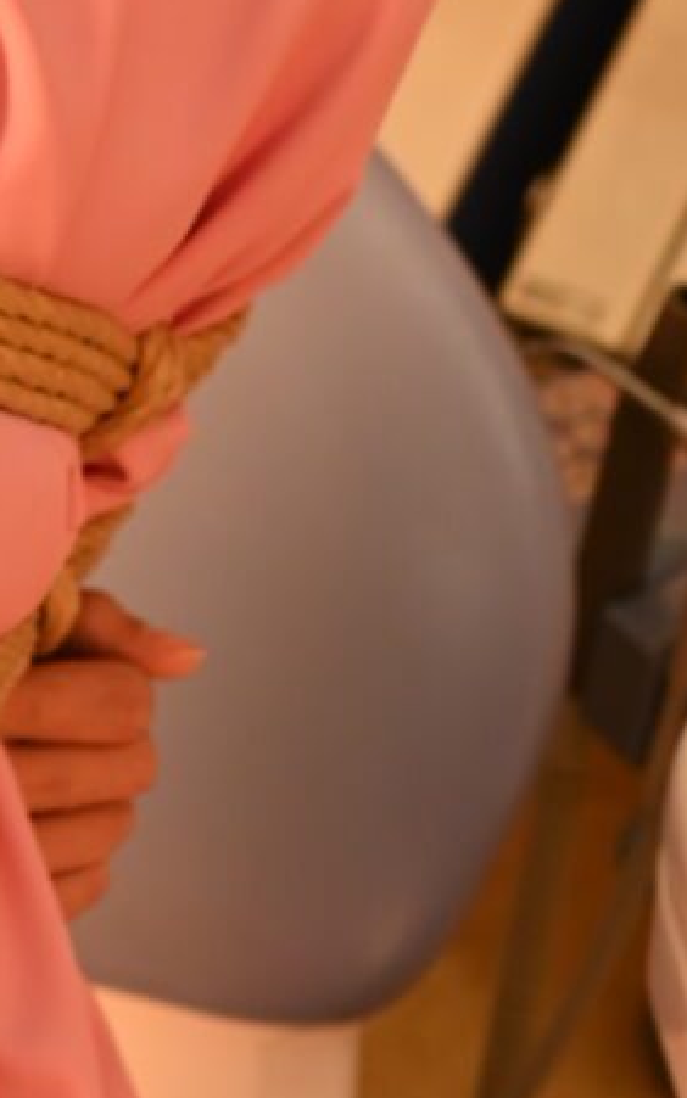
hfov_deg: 9.1
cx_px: -459
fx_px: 4163
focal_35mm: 139
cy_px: 24
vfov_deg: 14.8
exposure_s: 1/200
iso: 200
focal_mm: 24
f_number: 4
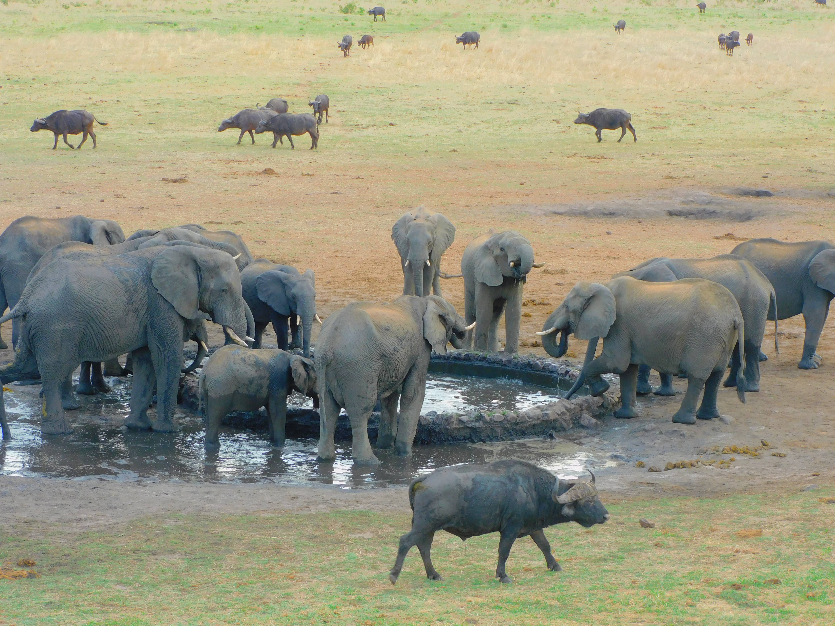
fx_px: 2774
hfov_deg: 17.1
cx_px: 418
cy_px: 313
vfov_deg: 12.9
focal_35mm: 115
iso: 125
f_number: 5
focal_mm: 20.6
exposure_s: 1/80
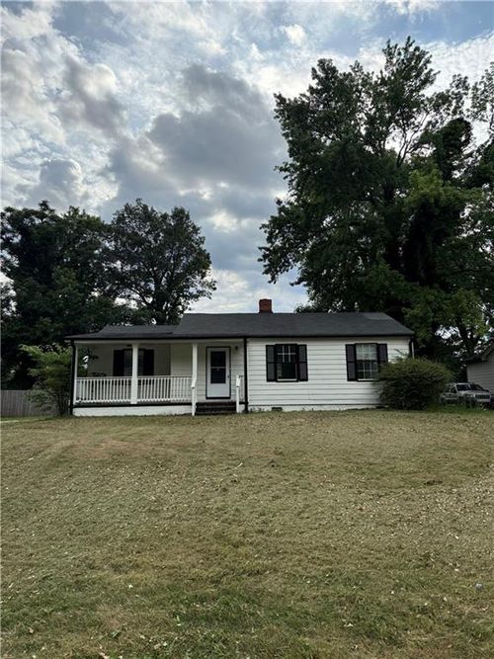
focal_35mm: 24
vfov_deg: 71.6
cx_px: 247
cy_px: 330
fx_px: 457
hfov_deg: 56.8
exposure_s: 1/4405
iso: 100
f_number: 1.78
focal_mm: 6.76
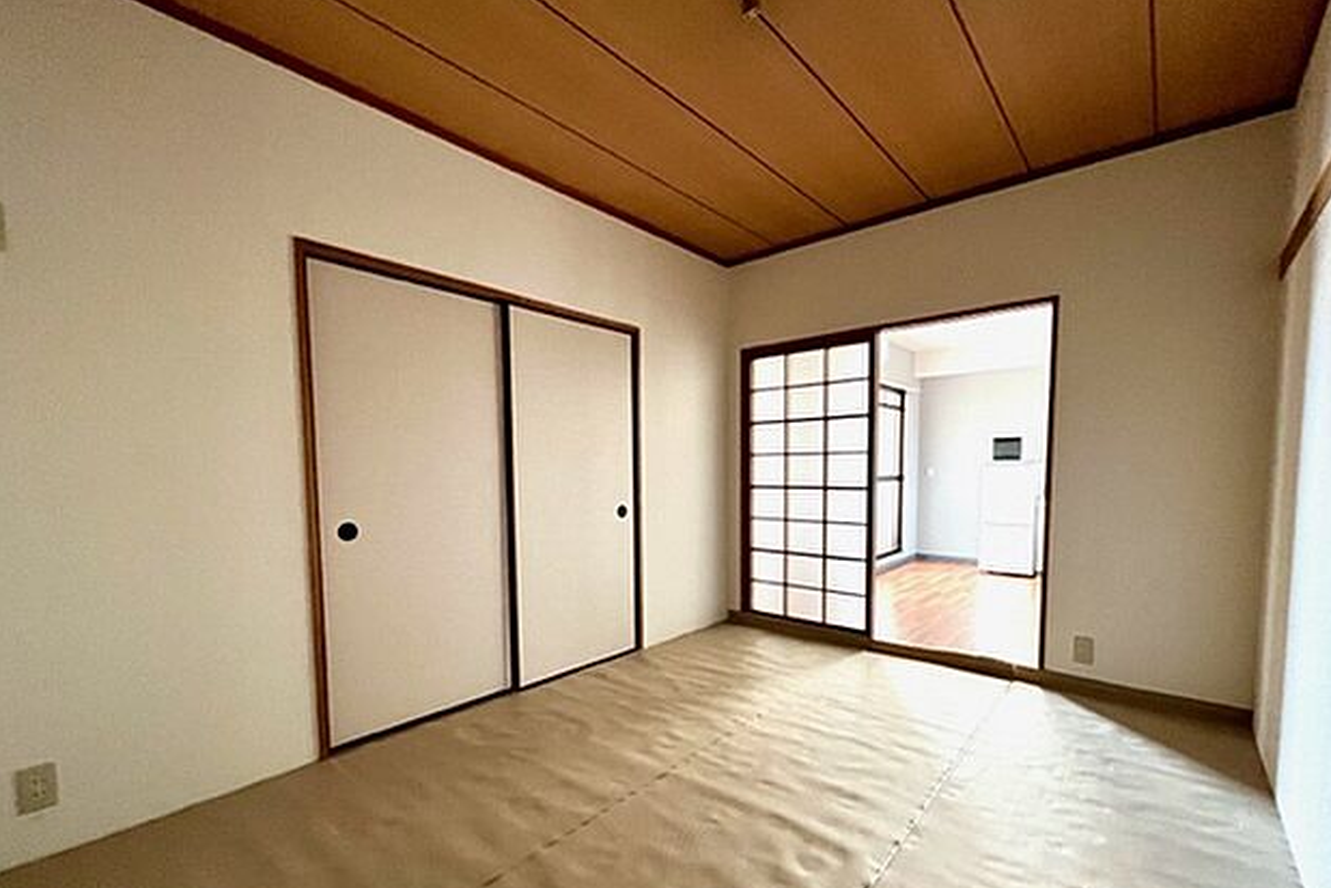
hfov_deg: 104.2
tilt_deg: -3.1
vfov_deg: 80.7
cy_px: 507
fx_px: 518
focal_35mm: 14
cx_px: 683
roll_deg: +1.8
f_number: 1.8
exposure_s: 1/60
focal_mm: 1.57
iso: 250
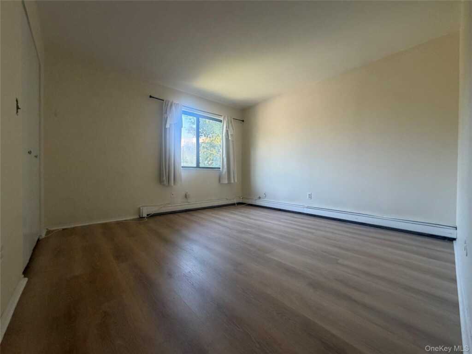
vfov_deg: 85.7
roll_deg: +0.3
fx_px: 191
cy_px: 177
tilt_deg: -0.3
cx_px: 236
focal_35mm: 14
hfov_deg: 102.1
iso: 320
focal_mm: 2.22
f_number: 2.2
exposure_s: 1/104
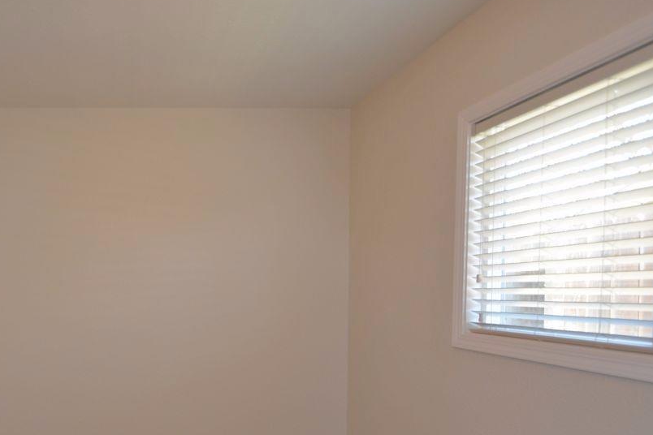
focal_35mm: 28
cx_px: 123
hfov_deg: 59.8
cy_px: 303
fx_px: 508
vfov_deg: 45.4
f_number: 4
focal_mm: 10
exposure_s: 1/60
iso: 450
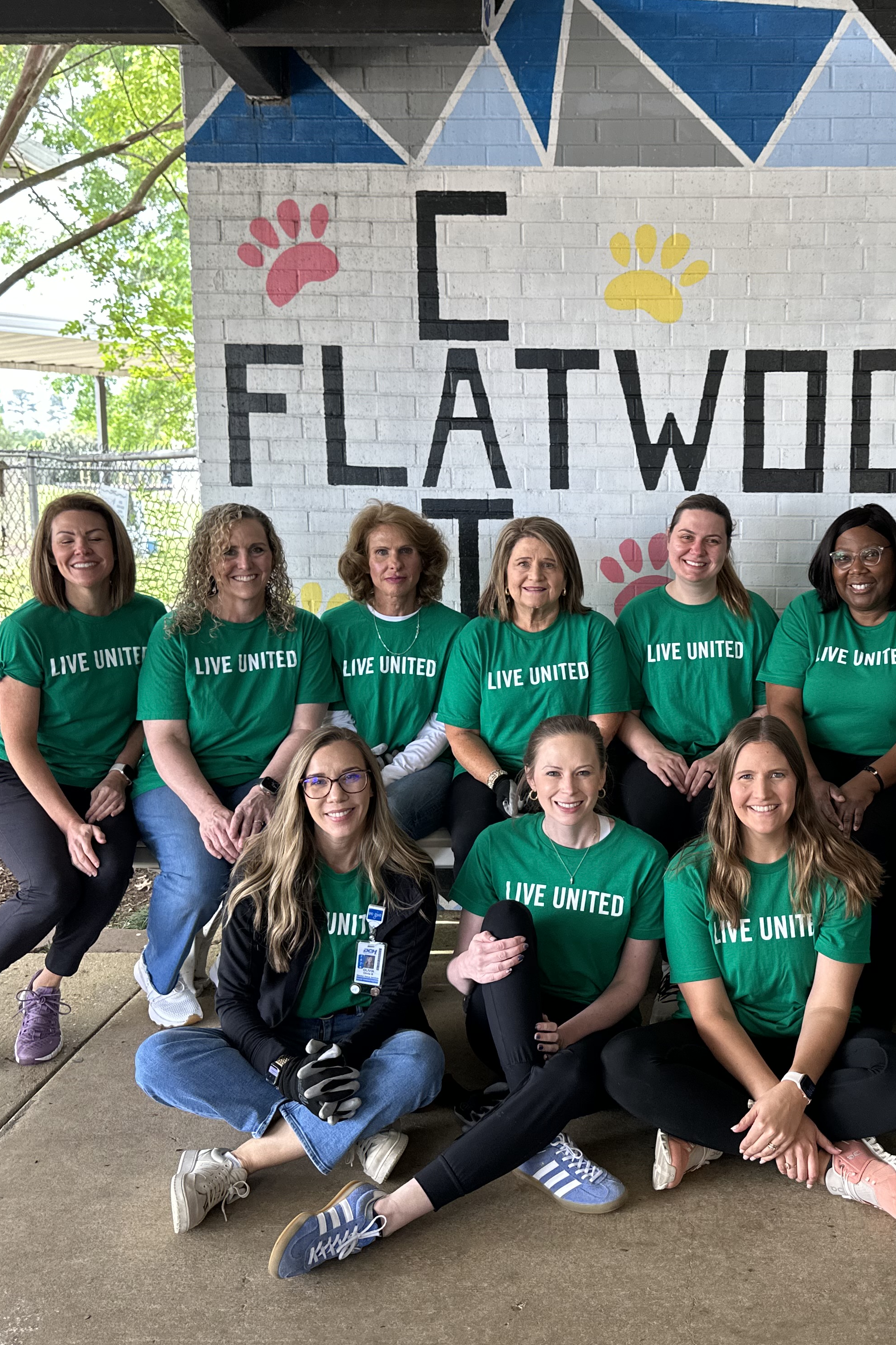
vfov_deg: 55.8
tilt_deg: -8.9
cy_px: 672
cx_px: 645
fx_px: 1269
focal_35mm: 34
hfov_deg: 38.1
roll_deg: -0.6
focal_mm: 6.86
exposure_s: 1/120
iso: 100
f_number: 1.78
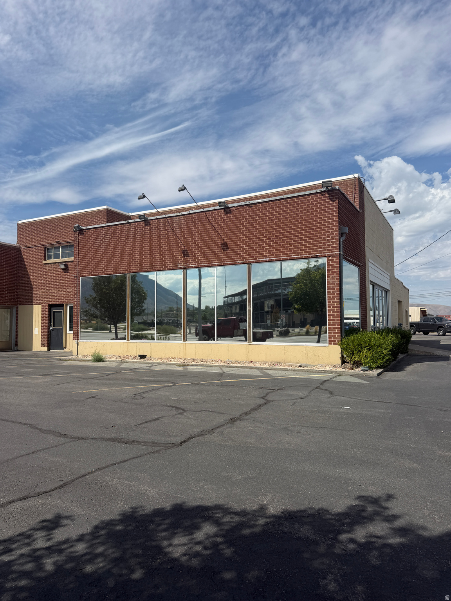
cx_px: 226
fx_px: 417
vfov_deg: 71.6
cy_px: 300
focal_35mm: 24
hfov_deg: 56.8
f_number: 1.78
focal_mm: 6.76
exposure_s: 1/6711
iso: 80
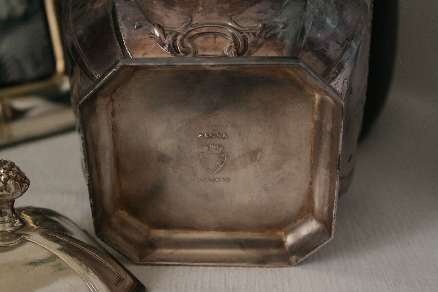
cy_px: 146
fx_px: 937
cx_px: 219
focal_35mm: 77
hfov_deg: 26.3
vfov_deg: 17.7
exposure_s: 1/30
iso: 1600
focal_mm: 50
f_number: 5.6
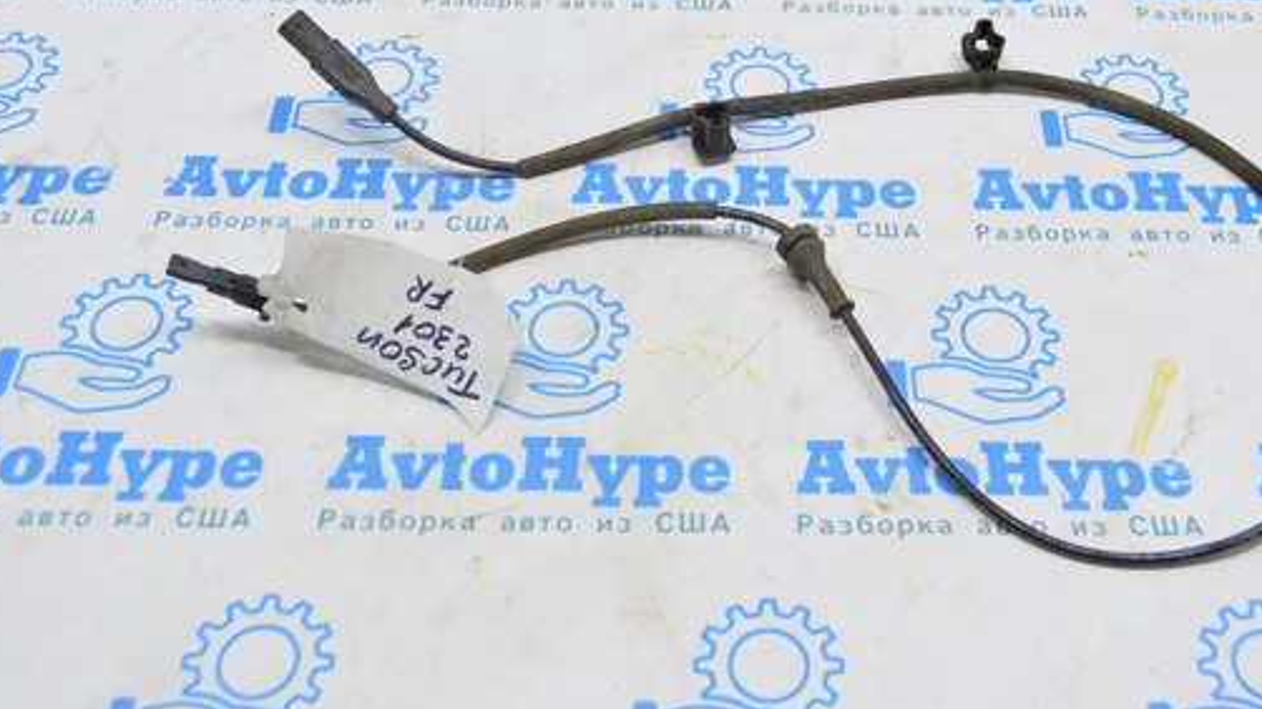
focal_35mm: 48
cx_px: 747
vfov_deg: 24.7
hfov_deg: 42.7
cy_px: 205
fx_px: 1606
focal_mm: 24
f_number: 5.6
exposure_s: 1/20
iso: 400
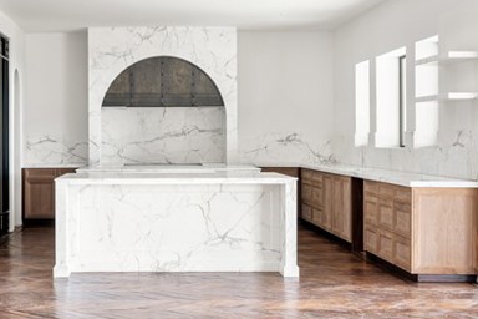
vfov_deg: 21.2
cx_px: 101
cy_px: 158
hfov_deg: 30.7
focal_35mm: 64
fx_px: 850
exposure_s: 1/10
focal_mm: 24
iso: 100
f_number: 9
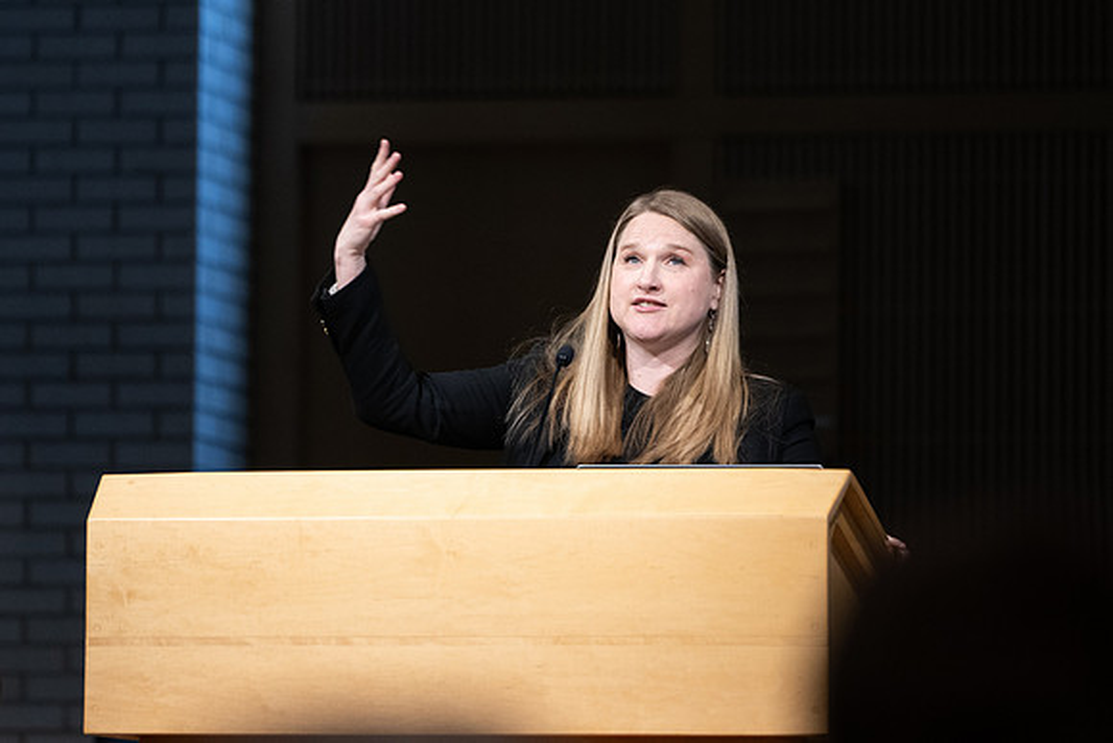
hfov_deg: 7.5
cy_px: 275
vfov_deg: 5.0
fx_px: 8487
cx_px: 637
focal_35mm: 274
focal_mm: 180
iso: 1250
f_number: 2.8
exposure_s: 1/320
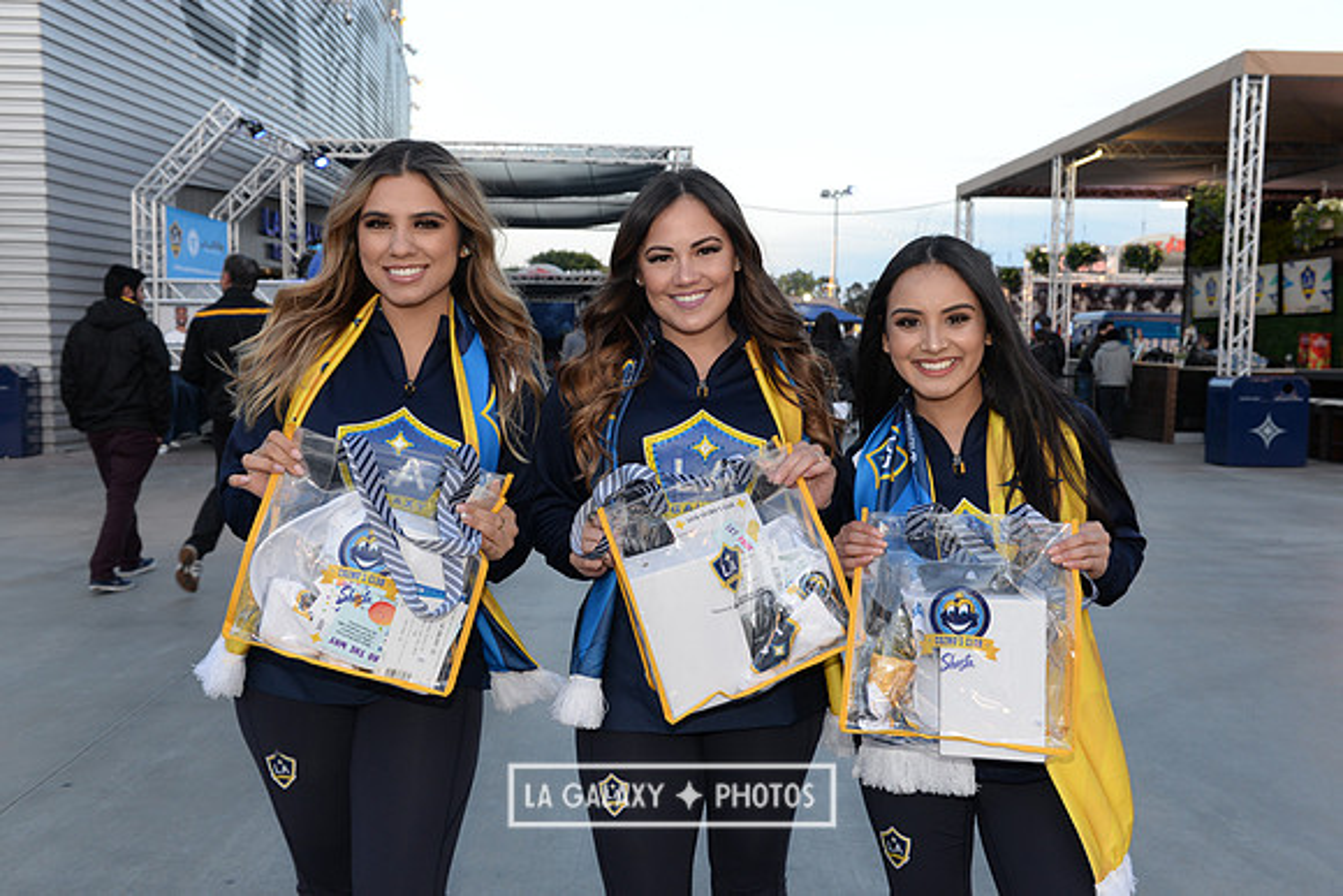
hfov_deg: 53.1
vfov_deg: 36.9
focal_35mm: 36
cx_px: 672
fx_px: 1343
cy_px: 448
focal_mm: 36
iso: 800
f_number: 7.1
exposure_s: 1/80
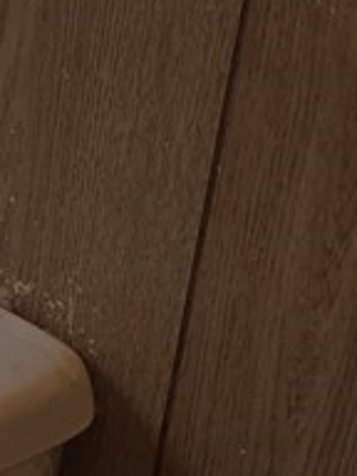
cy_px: -176
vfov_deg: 10.5
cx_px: -982
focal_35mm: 184
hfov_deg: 6.7
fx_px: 2530
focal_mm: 6.25
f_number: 1.7
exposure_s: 1/60
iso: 12
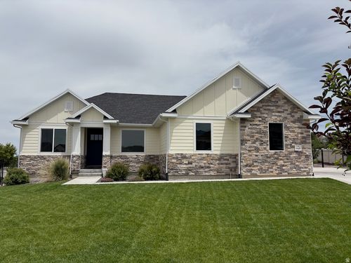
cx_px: 176
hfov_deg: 67.3
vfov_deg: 53.1
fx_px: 264
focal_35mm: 26
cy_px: 132
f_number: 1.6
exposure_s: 1/6993
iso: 50
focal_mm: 5.96
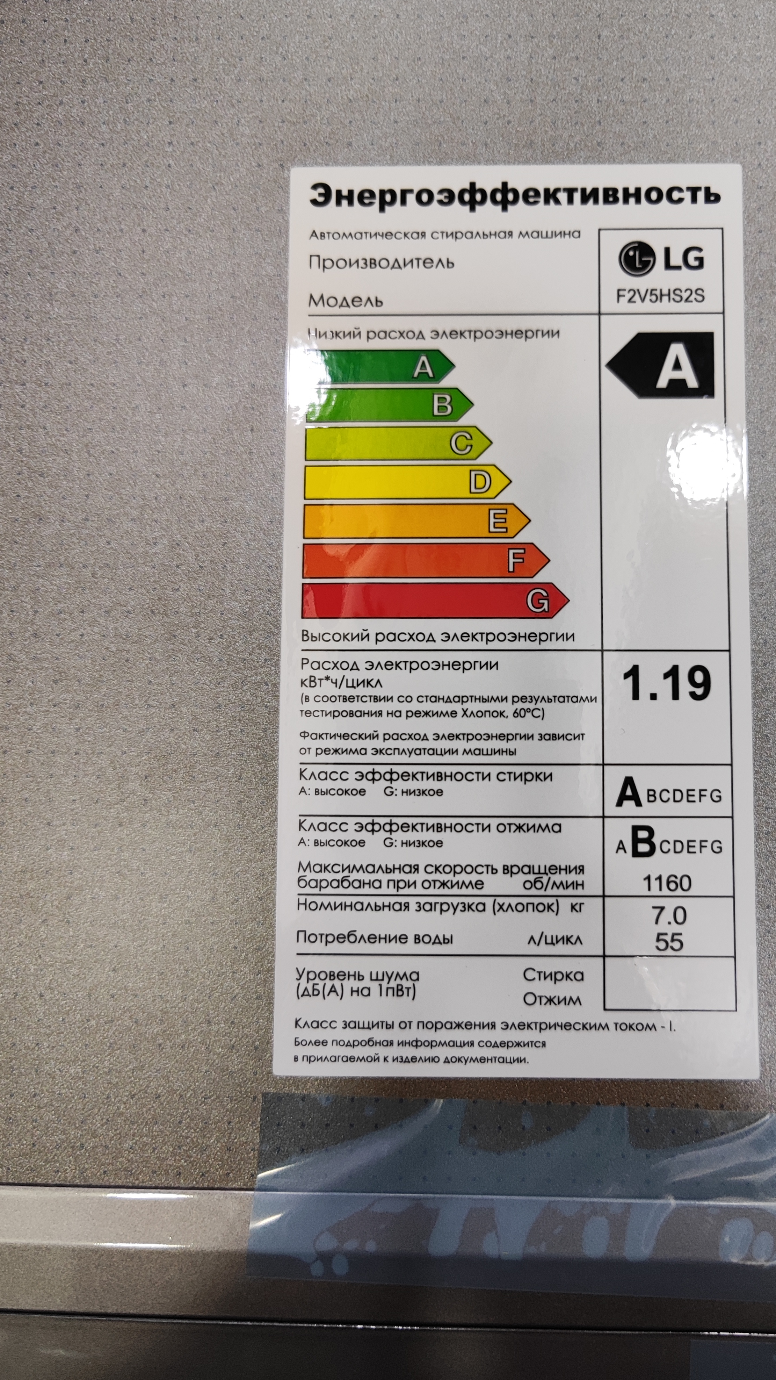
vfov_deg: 71.9
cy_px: 670
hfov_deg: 44.0
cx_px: 493
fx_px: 951
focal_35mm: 26
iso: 87
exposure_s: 1/100
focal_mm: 5.4
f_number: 1.8
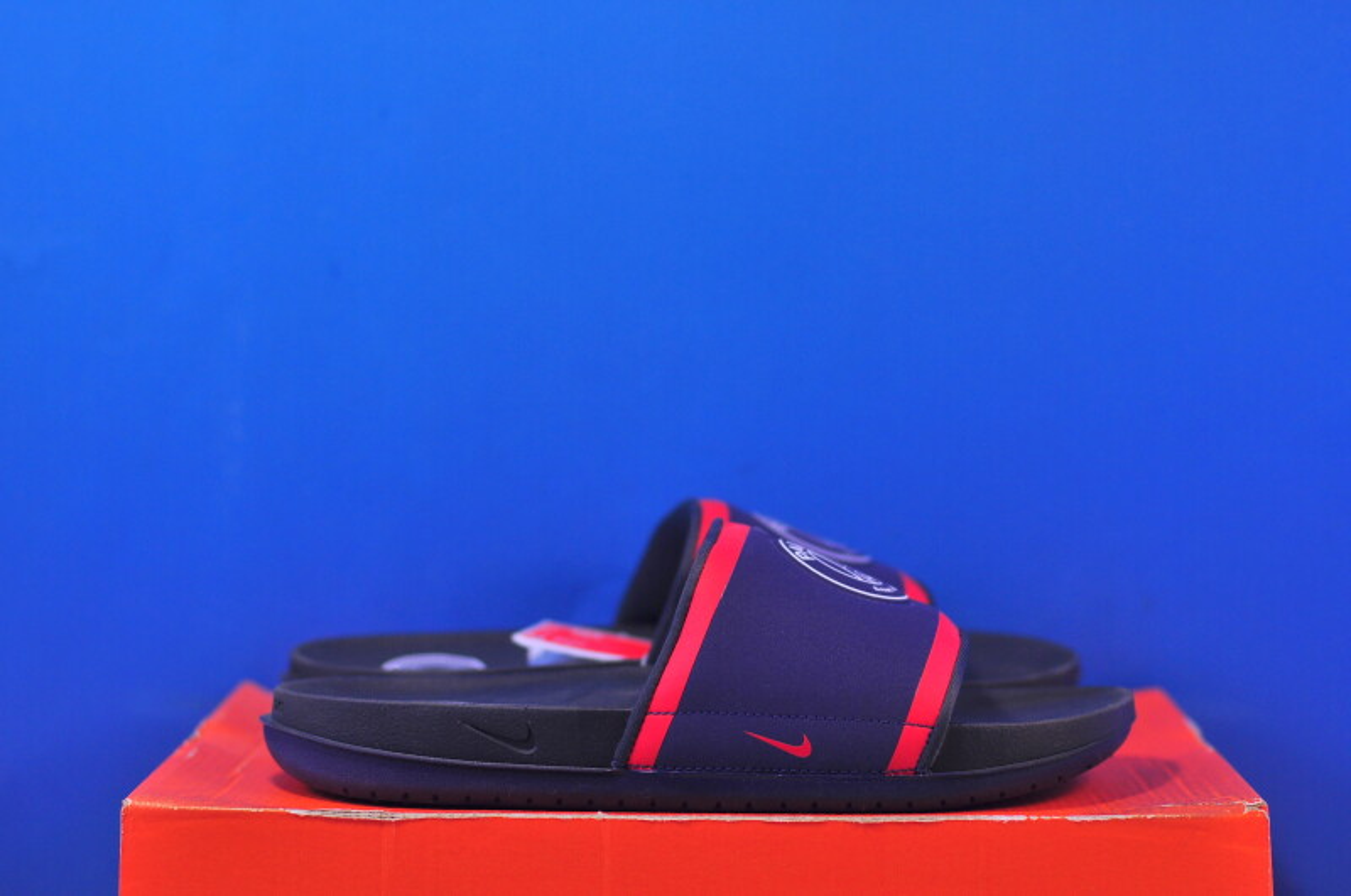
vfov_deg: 18.1
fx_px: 2811
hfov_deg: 27.0
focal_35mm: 75
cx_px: 676
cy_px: 448
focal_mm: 50
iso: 250
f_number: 2.5
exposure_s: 1/320
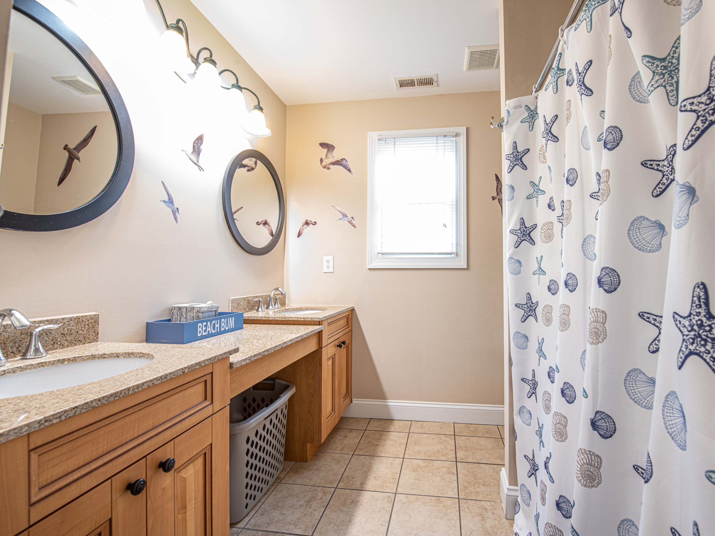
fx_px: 313
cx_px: 402
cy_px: 268
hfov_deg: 97.1
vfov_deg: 81.2
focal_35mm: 15
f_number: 9
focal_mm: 14
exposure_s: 3
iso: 64
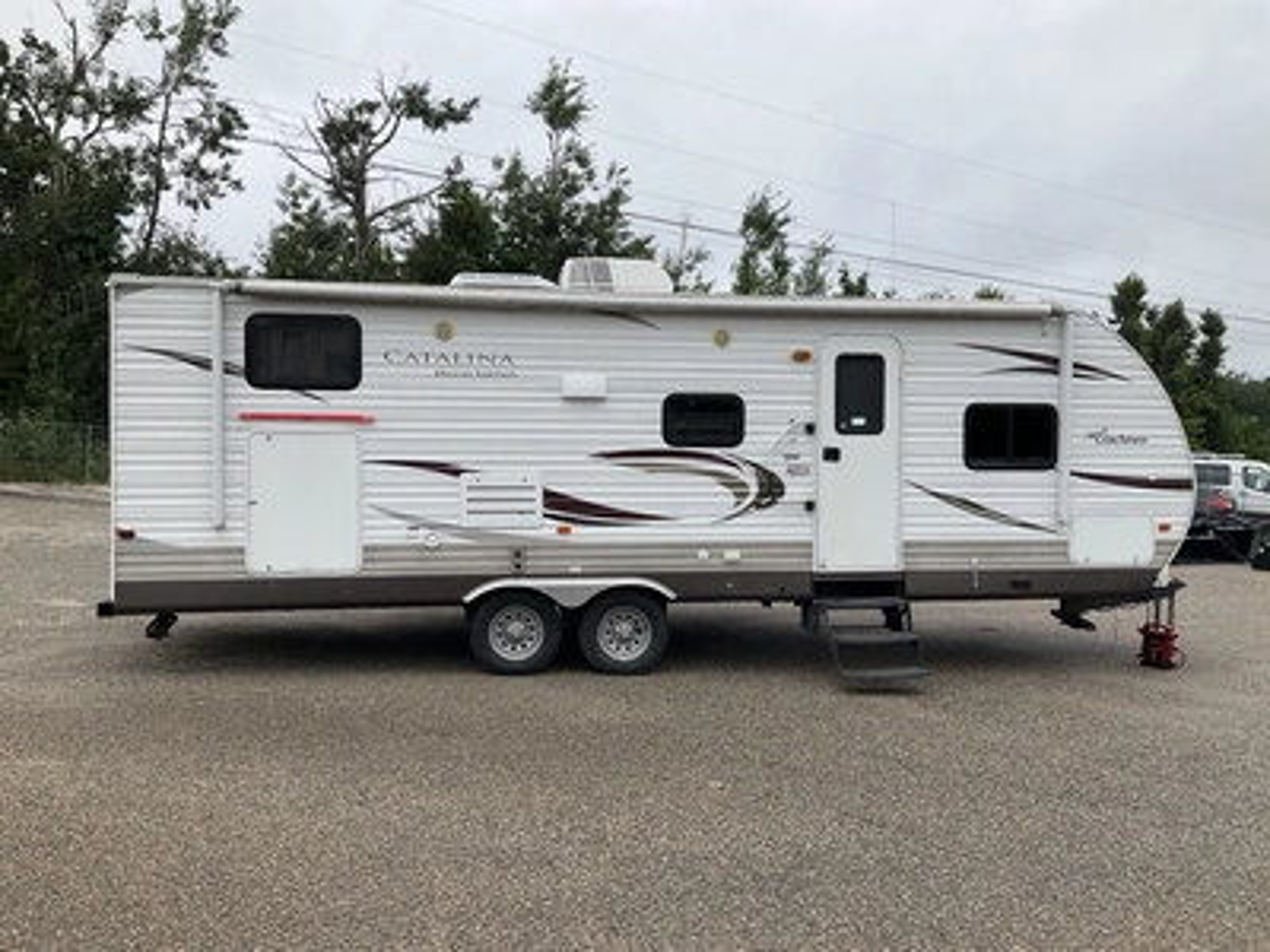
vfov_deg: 48.2
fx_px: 1064
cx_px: 635
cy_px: 476
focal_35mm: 29
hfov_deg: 61.7
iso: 25
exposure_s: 1/855
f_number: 1.8
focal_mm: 3
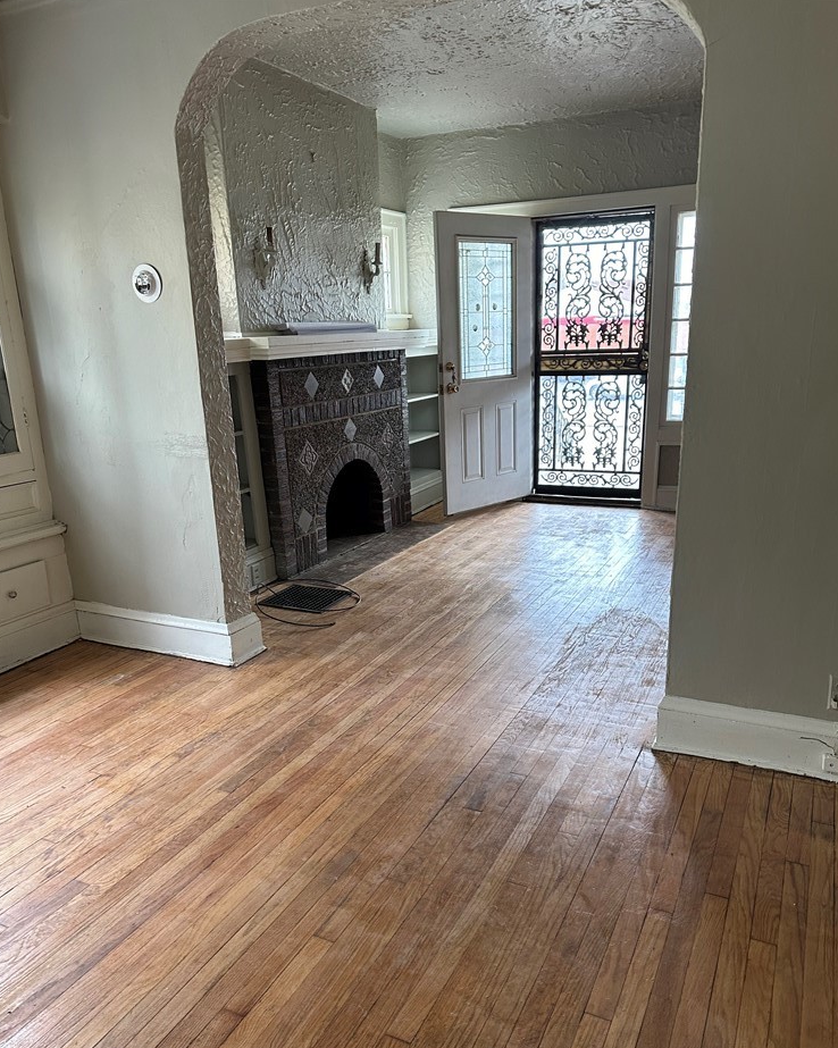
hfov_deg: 54.9
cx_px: 428
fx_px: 806
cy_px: 575
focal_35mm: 26
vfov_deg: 65.9
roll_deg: +3.1
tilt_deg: -14.5
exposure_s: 1/73
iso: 250
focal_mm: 6.86
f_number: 1.78
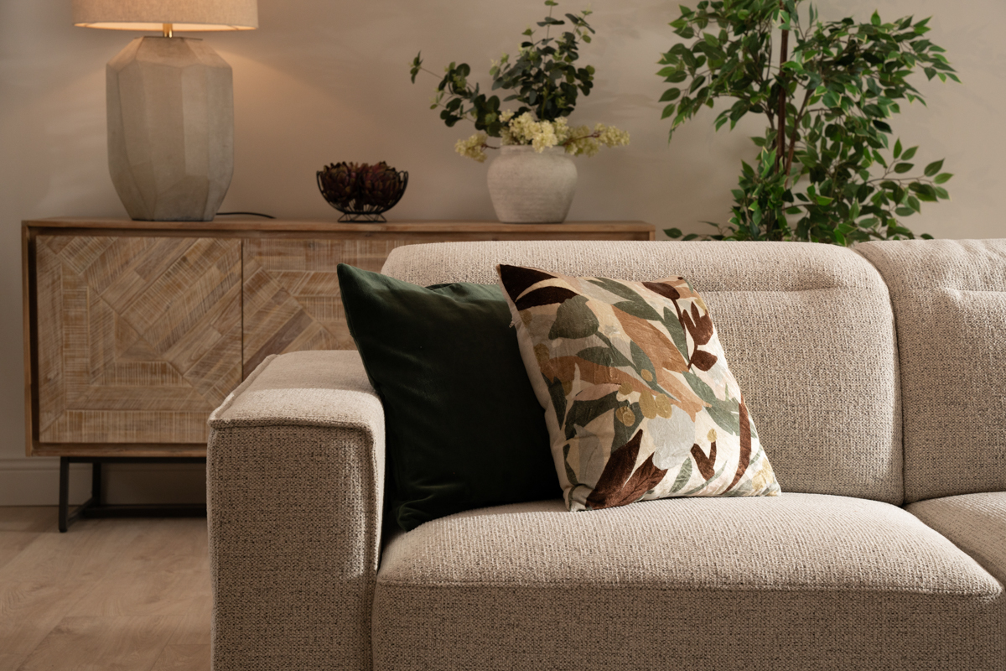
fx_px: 1956
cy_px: 336
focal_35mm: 70
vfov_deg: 19.5
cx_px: 503
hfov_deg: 28.8
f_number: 8
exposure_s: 1/50
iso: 1000
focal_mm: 70
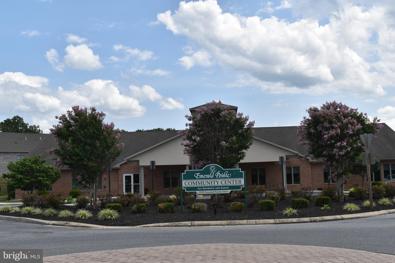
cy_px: 132
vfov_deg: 31.9
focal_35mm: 42
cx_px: 198
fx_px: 461
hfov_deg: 46.4
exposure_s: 1/200
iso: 100
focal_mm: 28
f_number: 13
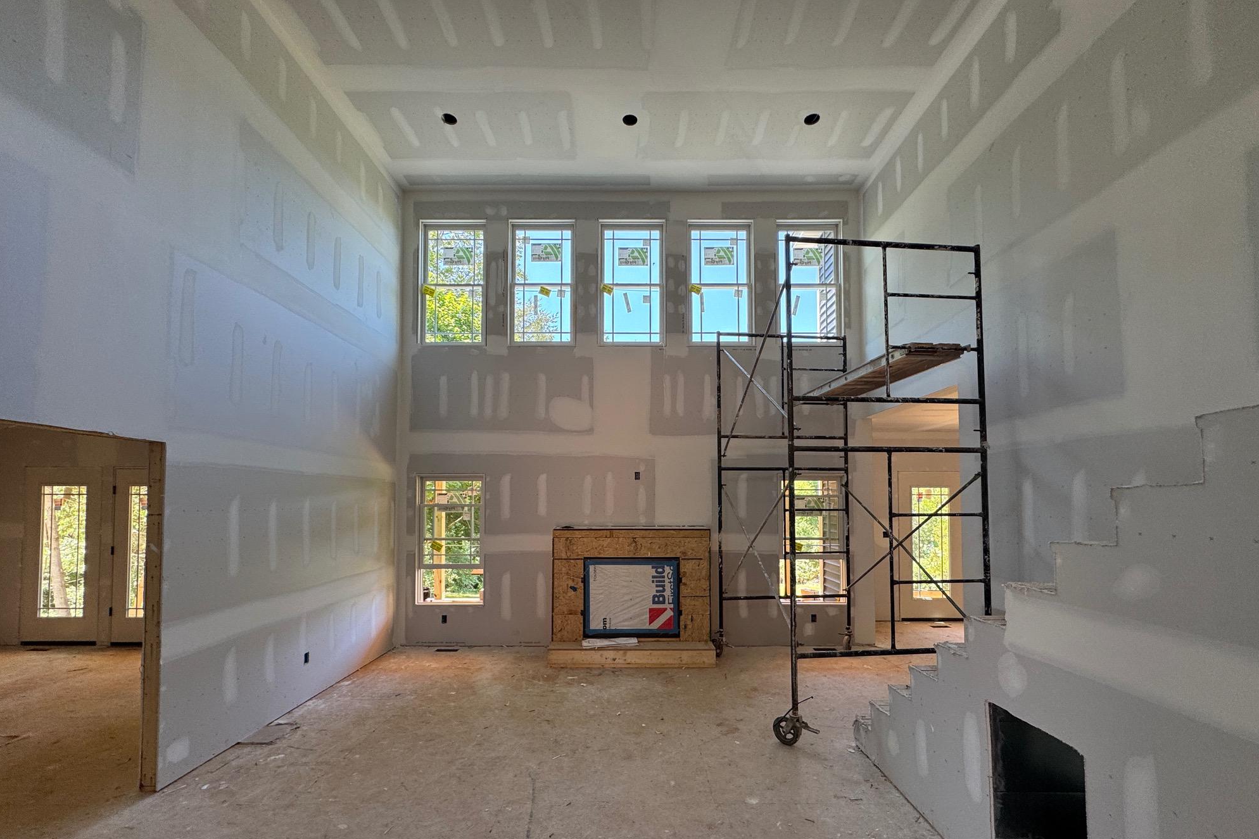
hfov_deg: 100.4
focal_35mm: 15
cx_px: 635
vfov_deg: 76.8
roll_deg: -0.9
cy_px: 486
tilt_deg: +1.9
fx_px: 525
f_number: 2.2
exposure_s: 1/99
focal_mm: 2.22
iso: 100
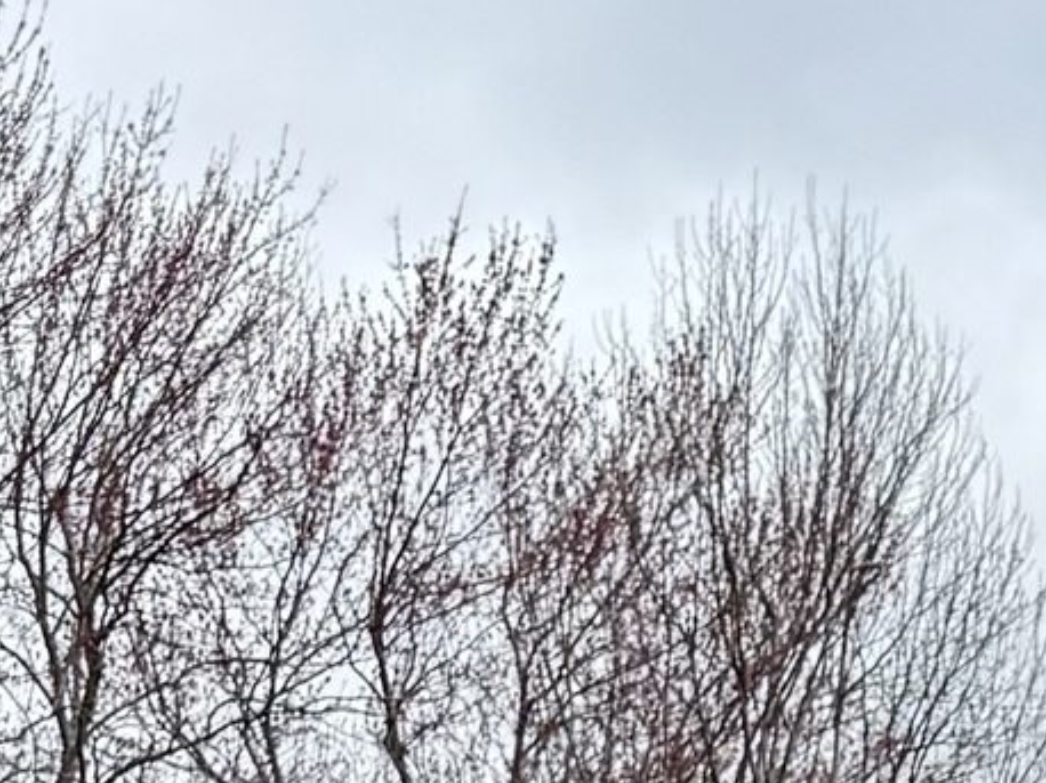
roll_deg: -1.6
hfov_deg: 12.0
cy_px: 2278
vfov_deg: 8.0
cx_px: 1220
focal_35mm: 161
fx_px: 4862
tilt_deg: +4.2
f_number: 1.78
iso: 80
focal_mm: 6.76
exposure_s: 1/3425
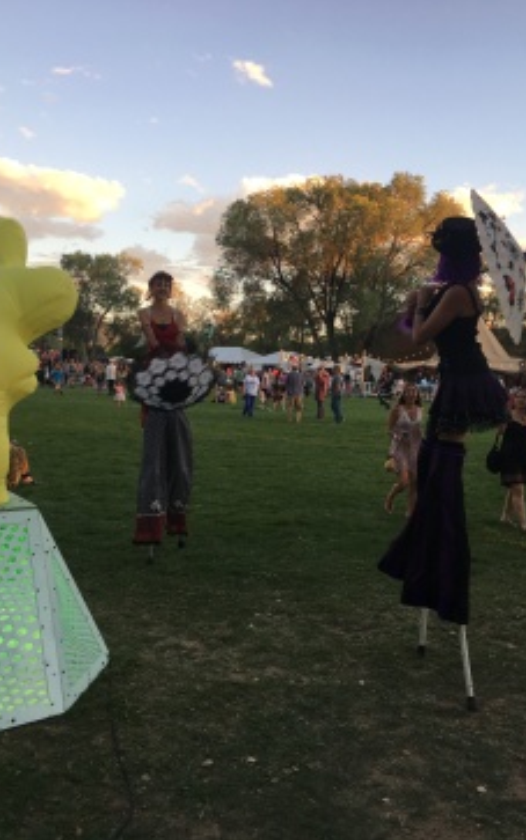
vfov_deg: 61.2
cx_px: 280
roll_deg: +0.2
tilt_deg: -3.3
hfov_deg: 40.6
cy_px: 419
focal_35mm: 31
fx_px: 711
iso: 32
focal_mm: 4.15
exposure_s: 1/120
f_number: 2.2
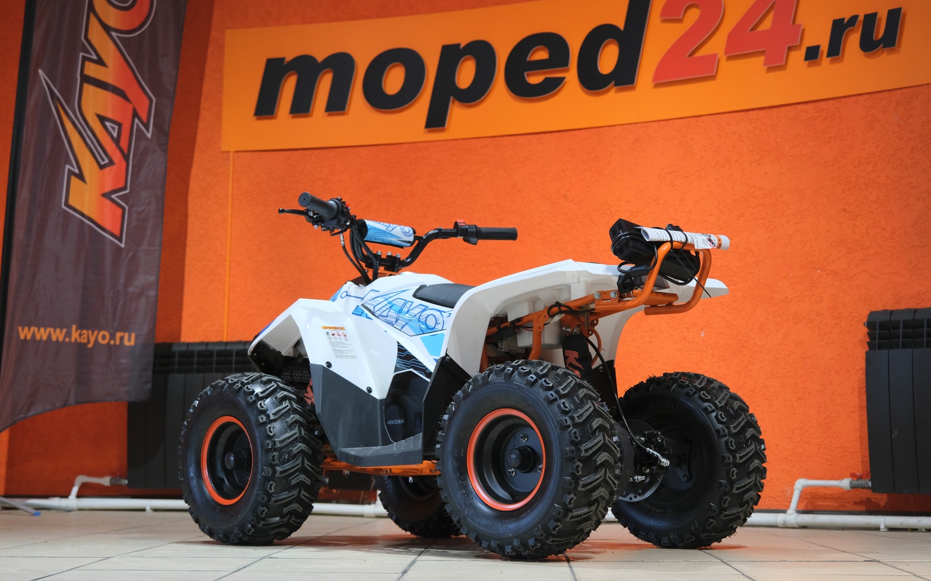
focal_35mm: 58
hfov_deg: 35.1
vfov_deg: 22.4
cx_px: 467
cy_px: 277
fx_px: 1471
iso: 1250
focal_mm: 37.6
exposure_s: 1/100
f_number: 4
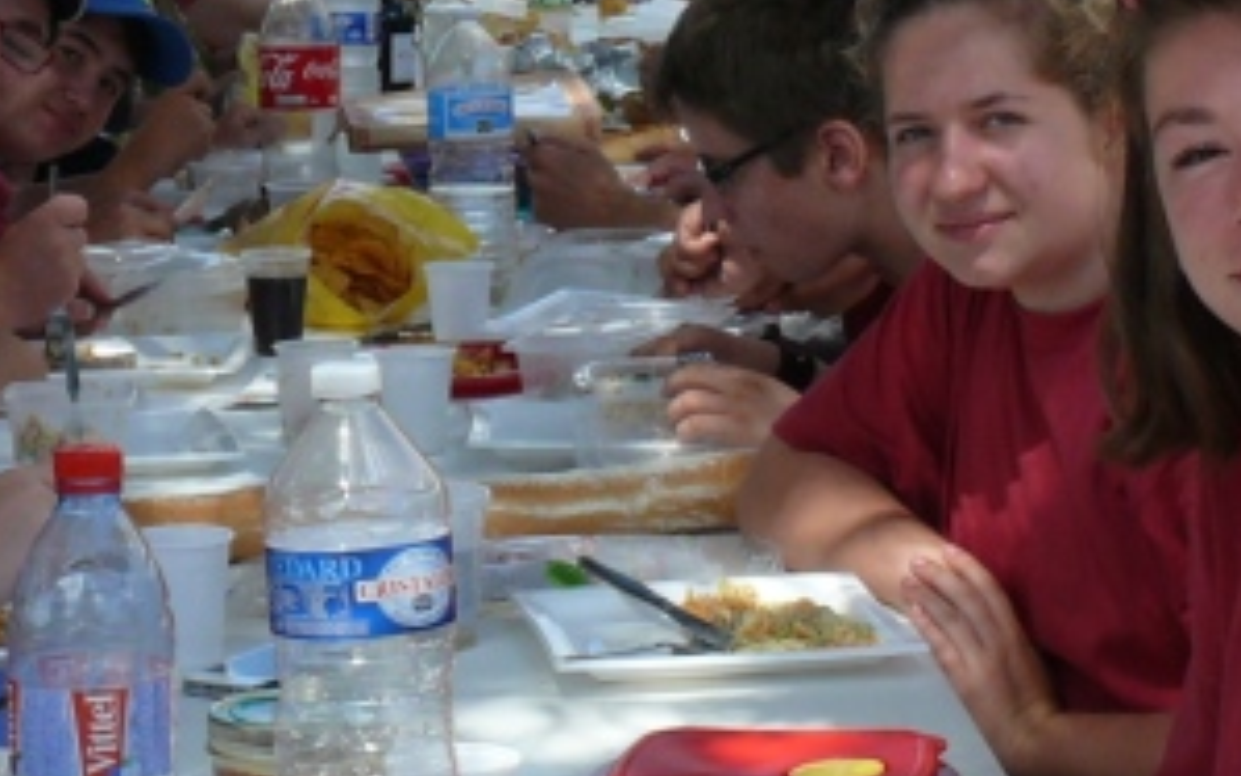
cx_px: 403
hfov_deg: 16.4
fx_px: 4296
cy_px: 527
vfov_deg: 10.3
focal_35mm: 127
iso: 100
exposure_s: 1/250
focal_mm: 7.4
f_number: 5.6
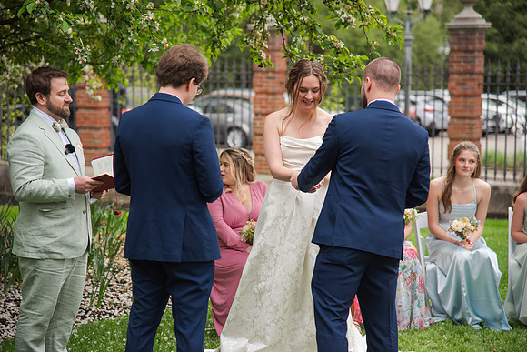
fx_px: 1640
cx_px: 264
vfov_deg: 12.2
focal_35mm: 112
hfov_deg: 18.3
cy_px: 176
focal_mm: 112
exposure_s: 1/400
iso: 320
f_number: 4
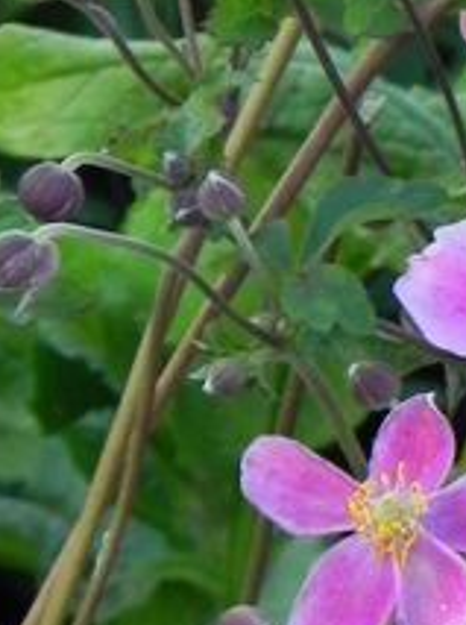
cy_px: -106
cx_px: 777
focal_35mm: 798
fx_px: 14367
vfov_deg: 2.5
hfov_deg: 1.9
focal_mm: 37.7
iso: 160
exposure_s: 1/20
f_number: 5
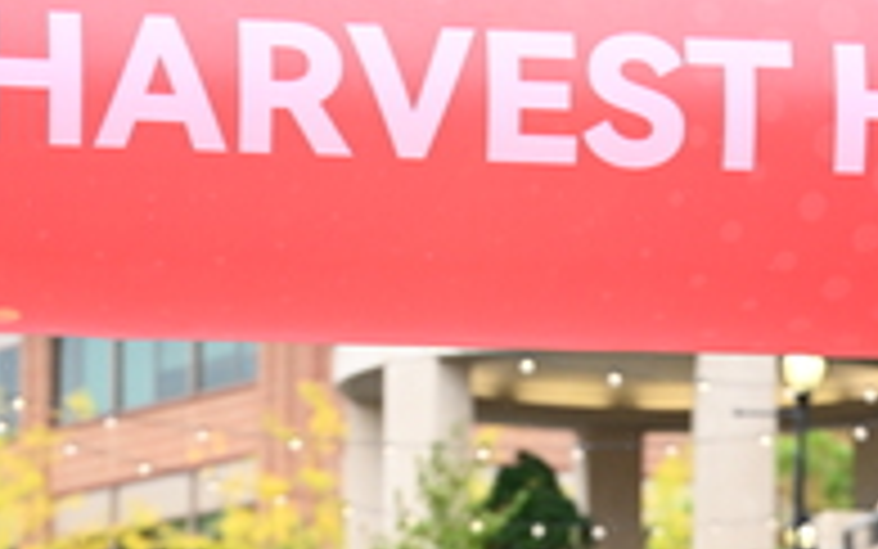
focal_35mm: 201
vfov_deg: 6.4
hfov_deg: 10.4
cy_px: 1089
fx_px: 4811
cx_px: 520
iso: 1250
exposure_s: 1/1250
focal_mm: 70
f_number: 2.8
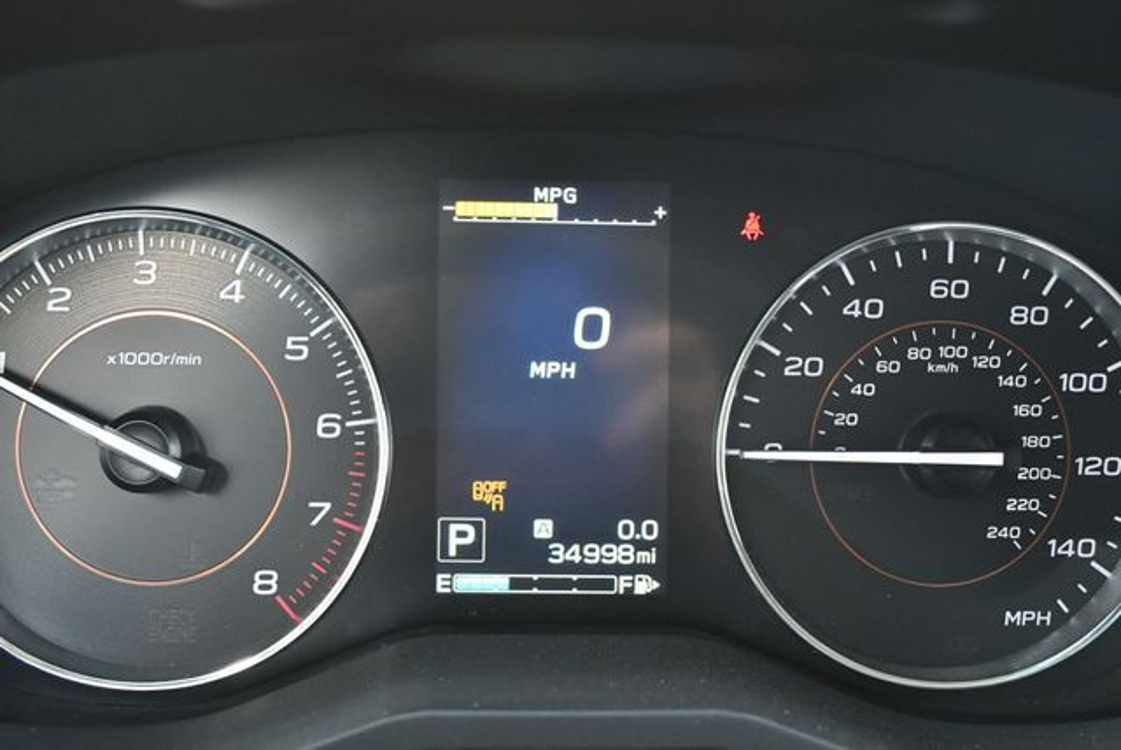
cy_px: 375
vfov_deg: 28.1
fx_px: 1496
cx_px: 560
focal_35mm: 48
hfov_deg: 41.1
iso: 1100
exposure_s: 1/125
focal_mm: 24
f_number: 4
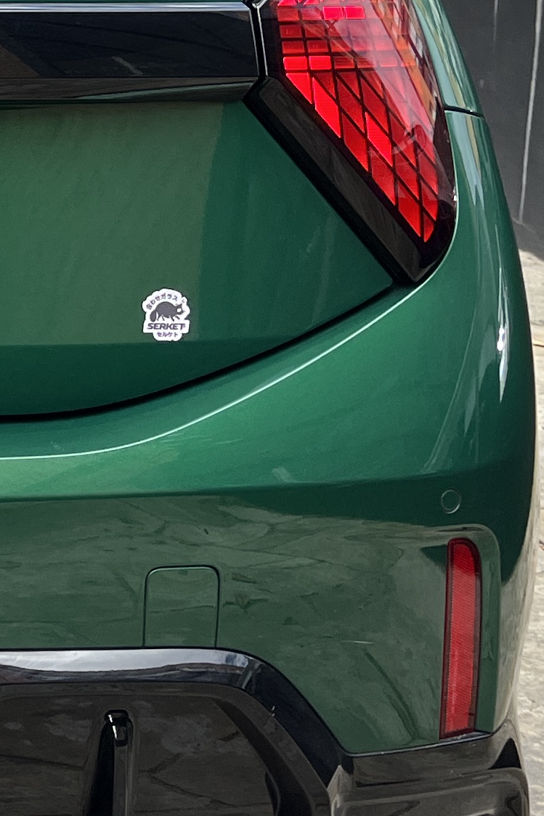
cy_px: 74
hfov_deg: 12.6
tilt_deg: -8.3
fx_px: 2199
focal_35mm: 97
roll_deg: -1.6
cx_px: -505
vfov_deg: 20.6
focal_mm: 5.1
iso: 50
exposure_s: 1/608
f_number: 1.6
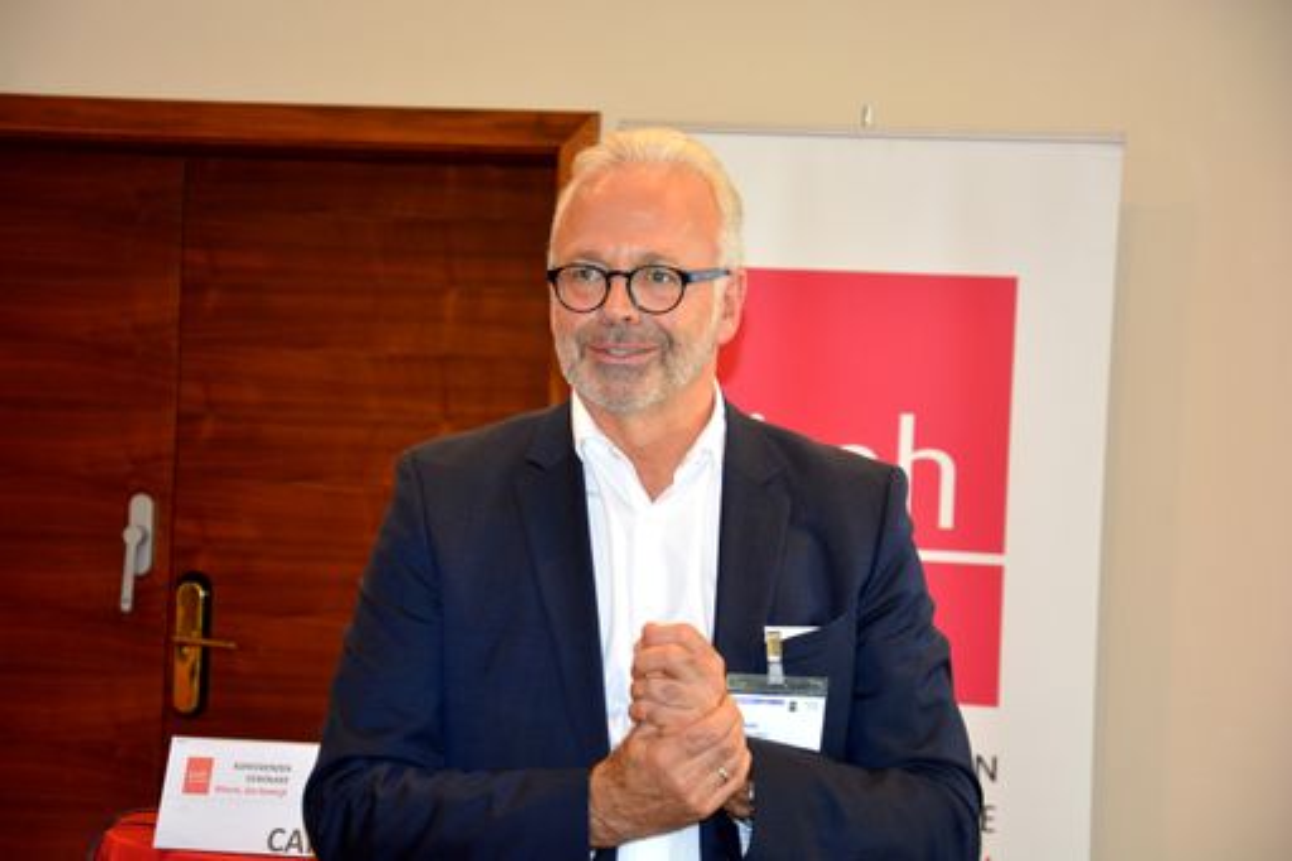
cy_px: 430
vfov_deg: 13.0
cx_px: 646
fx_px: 3767
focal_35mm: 105
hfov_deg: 19.5
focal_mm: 70
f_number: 5.3
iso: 1100
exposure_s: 1/60
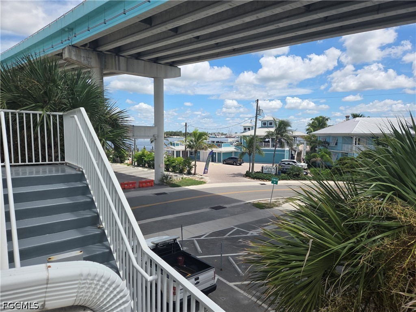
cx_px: 208
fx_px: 276
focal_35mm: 23
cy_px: 156
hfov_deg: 73.9
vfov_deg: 58.9
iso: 80
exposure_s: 1/4885
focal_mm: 5.4
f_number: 1.8
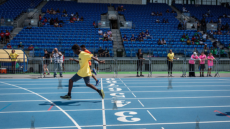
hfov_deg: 55.2
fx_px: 220
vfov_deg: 32.8
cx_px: 126
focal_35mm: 36
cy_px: 65
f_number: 6.3
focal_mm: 29
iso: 250
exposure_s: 1/1250
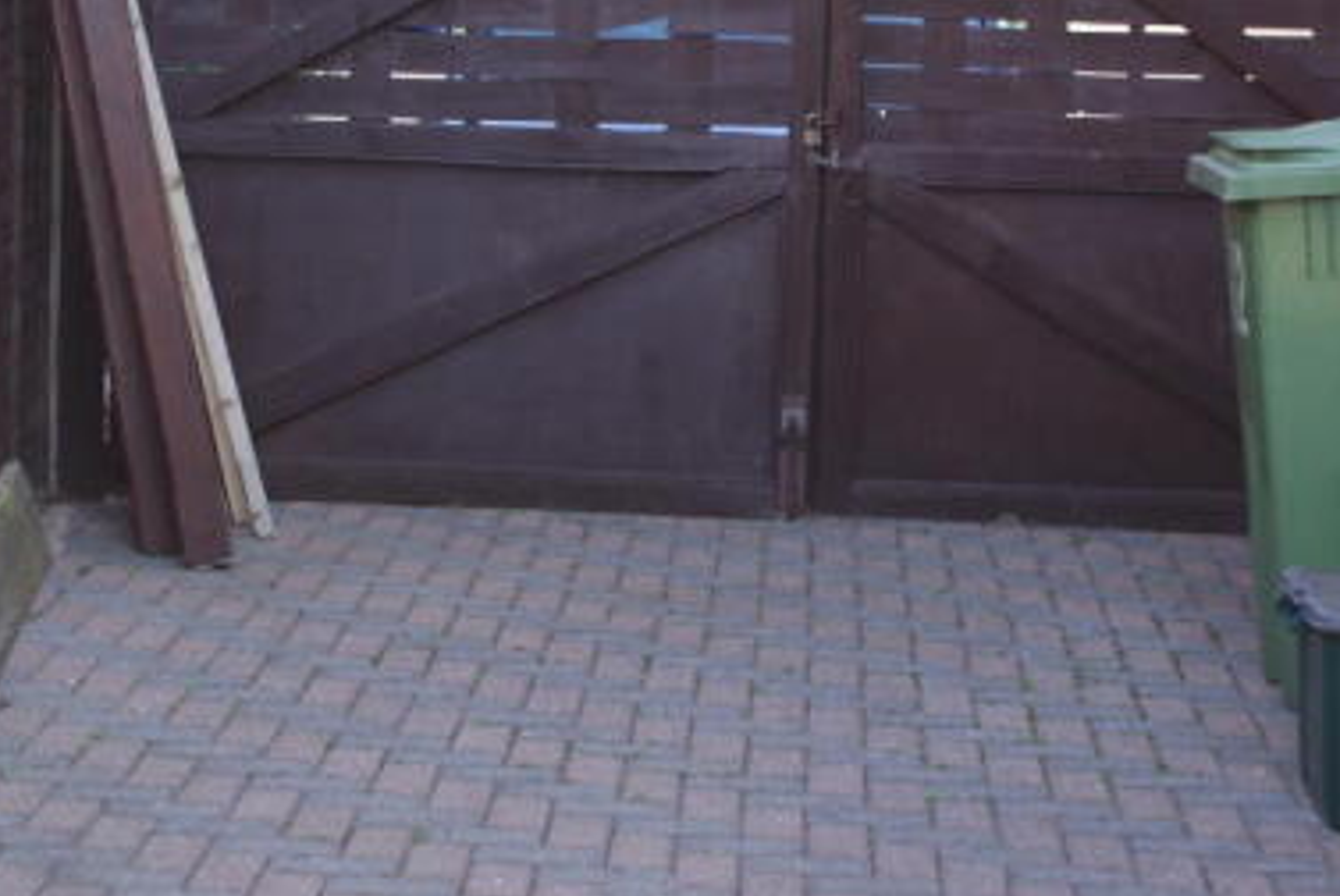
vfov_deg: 15.0
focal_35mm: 91
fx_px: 3385
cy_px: 233
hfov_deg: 22.4
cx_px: 720
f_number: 5.6
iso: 160
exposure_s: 1/60
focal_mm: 35
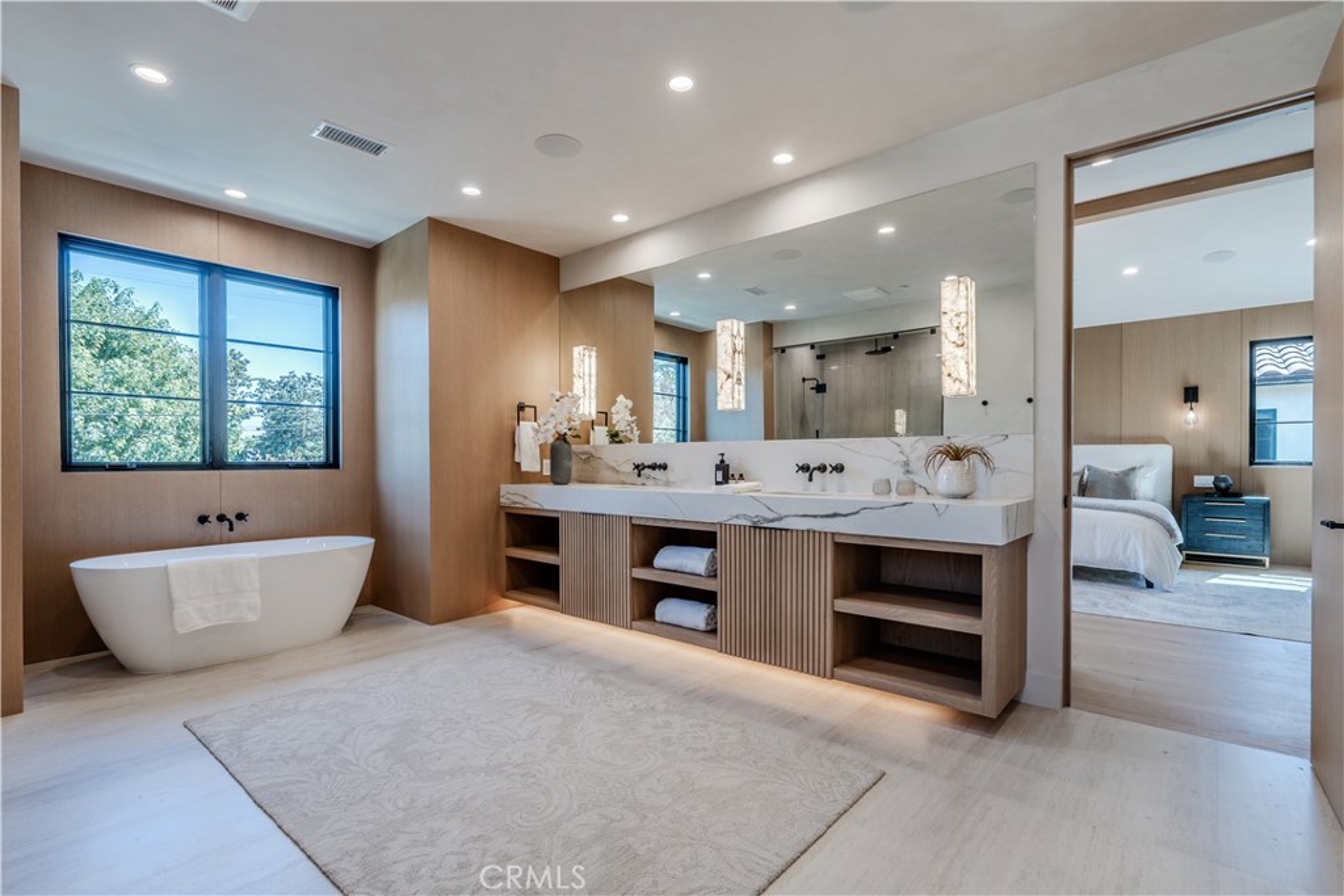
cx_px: 672
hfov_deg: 96.7
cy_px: 448
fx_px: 597
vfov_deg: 73.8
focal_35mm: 16
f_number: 9
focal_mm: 16
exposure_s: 1/80
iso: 100
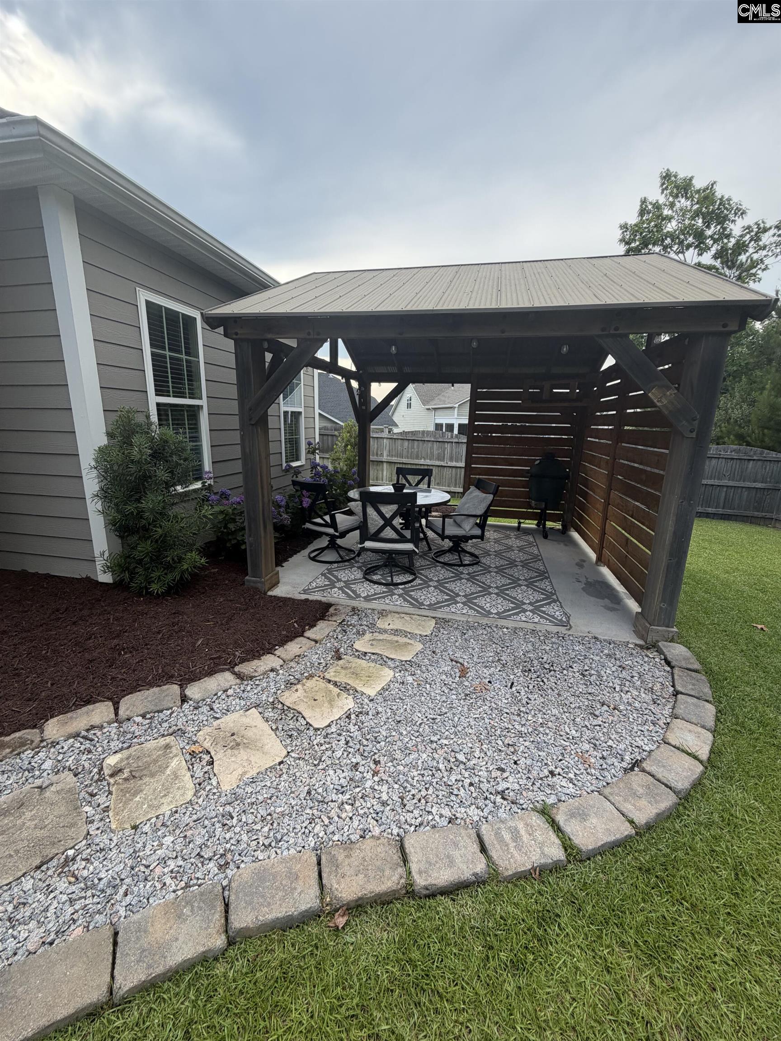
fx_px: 421
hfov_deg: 85.7
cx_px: 390
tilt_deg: -12.3
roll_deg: -1.1
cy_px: 520
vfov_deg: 102.1
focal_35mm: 14
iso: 40
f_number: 2.2
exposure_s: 1/502
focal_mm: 2.22
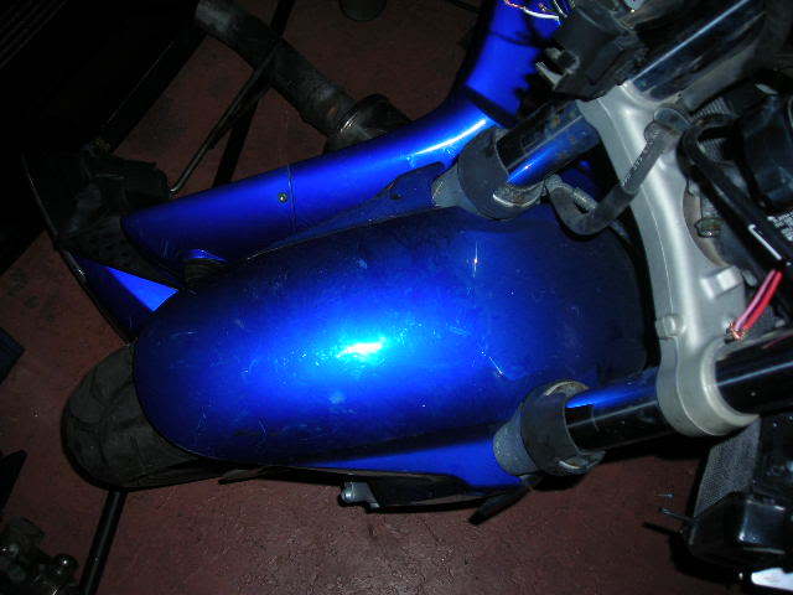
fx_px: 871
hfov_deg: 49.0
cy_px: 298
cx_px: 396
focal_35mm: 38
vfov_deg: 37.7
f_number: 3.2
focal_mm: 6.3
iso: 50
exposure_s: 1/60.1
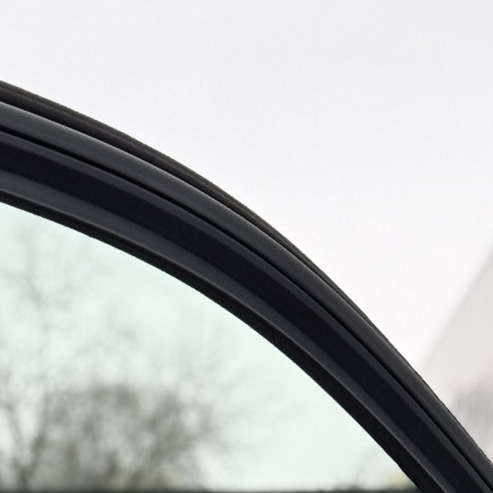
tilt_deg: -4.7
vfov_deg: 9.0
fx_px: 2965
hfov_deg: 9.5
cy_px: 929
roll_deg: +0.7
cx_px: 23
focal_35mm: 184
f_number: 1.78
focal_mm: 6.76
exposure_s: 1/60
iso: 250
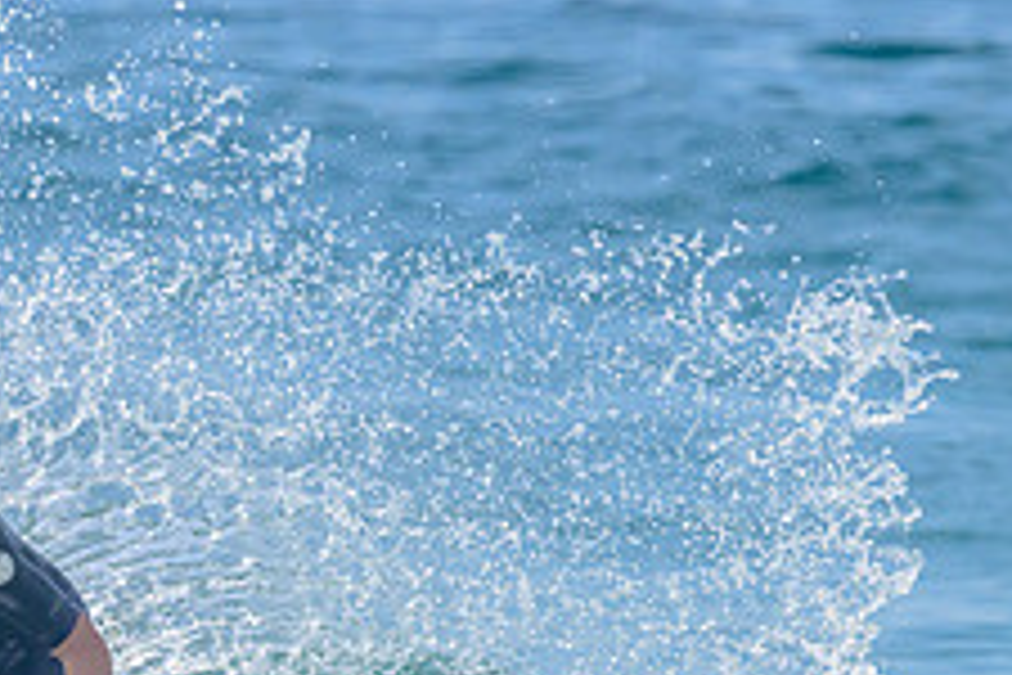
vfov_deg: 0.8
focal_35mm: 1774
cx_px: 60
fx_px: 49865
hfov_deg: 1.2
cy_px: 635
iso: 900
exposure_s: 1/2000
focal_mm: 590
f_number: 11
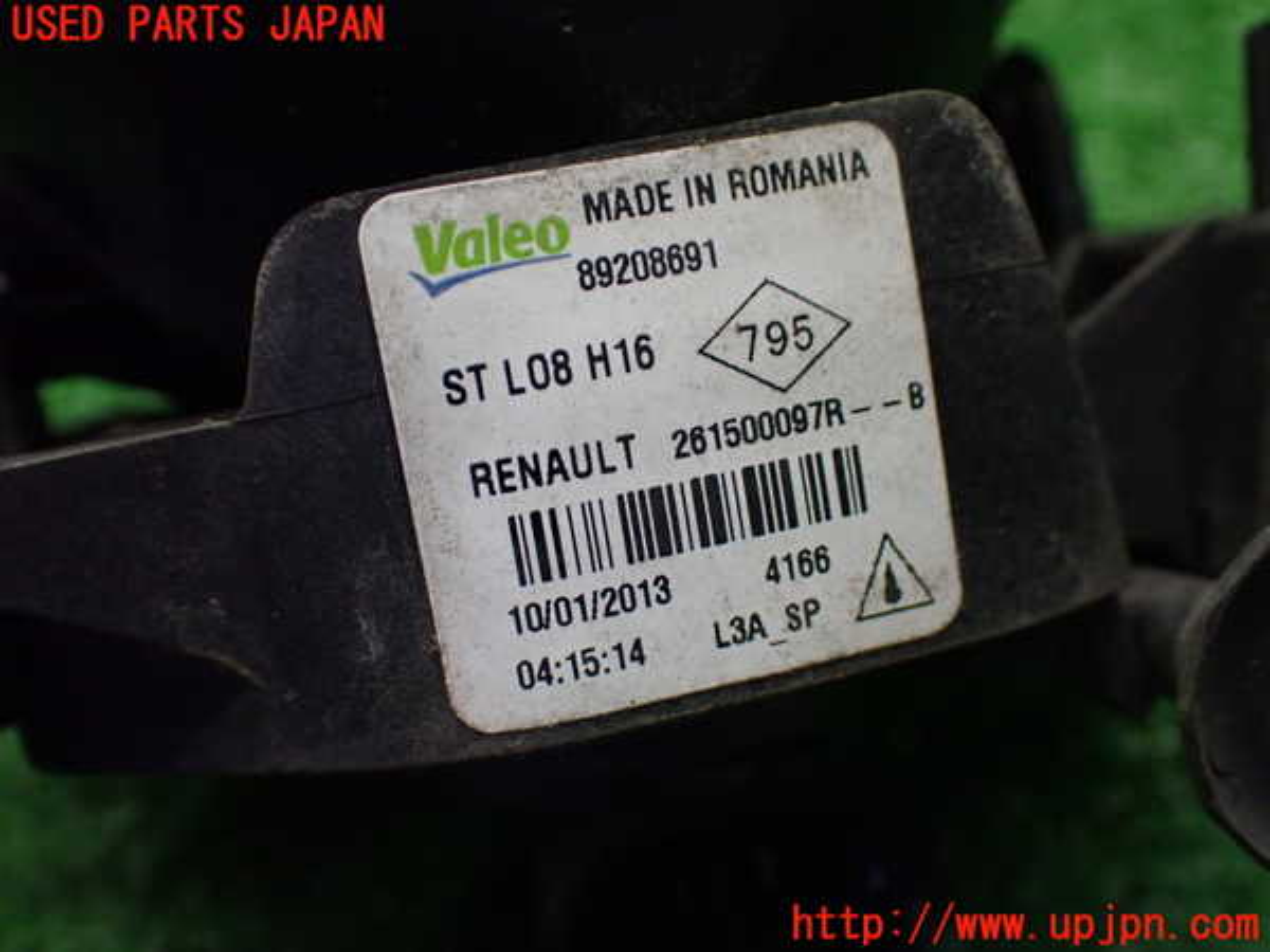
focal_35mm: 41
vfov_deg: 35.1
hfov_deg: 45.8
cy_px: 476
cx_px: 635
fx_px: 1504
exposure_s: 1/160
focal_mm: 7.31
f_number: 2.8
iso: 800
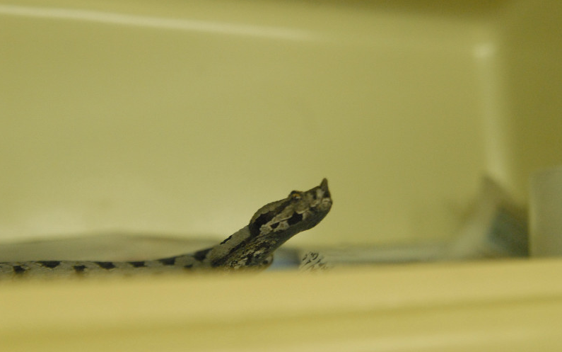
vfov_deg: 17.6
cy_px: 163
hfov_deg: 27.8
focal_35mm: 74
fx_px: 1133
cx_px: 280
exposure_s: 1/90
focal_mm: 48
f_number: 5
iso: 1600
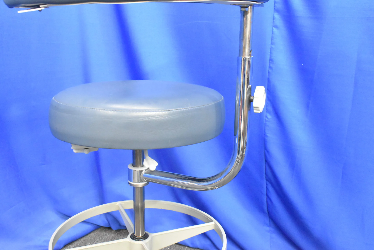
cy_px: 125
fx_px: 390
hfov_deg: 51.3
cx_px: 187
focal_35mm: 38
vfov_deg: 35.6
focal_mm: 25
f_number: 8
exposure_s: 1/40
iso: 11400
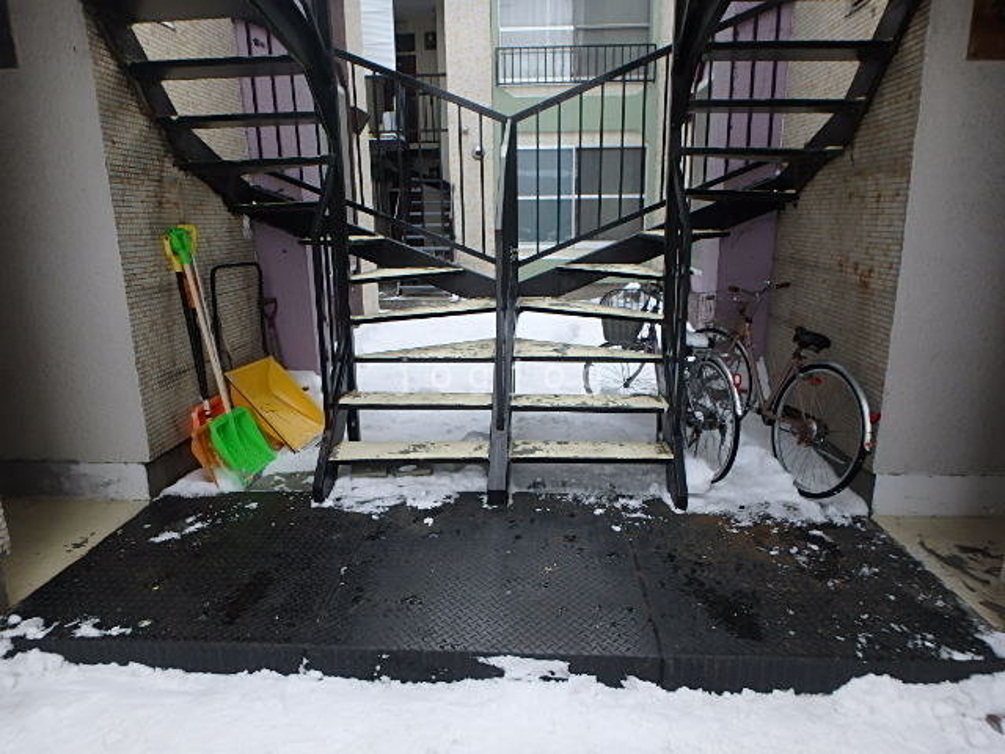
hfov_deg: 79.0
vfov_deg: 63.4
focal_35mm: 21
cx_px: 502
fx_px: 610
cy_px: 377
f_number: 3.5
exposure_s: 1/250
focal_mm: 3.7
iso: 125
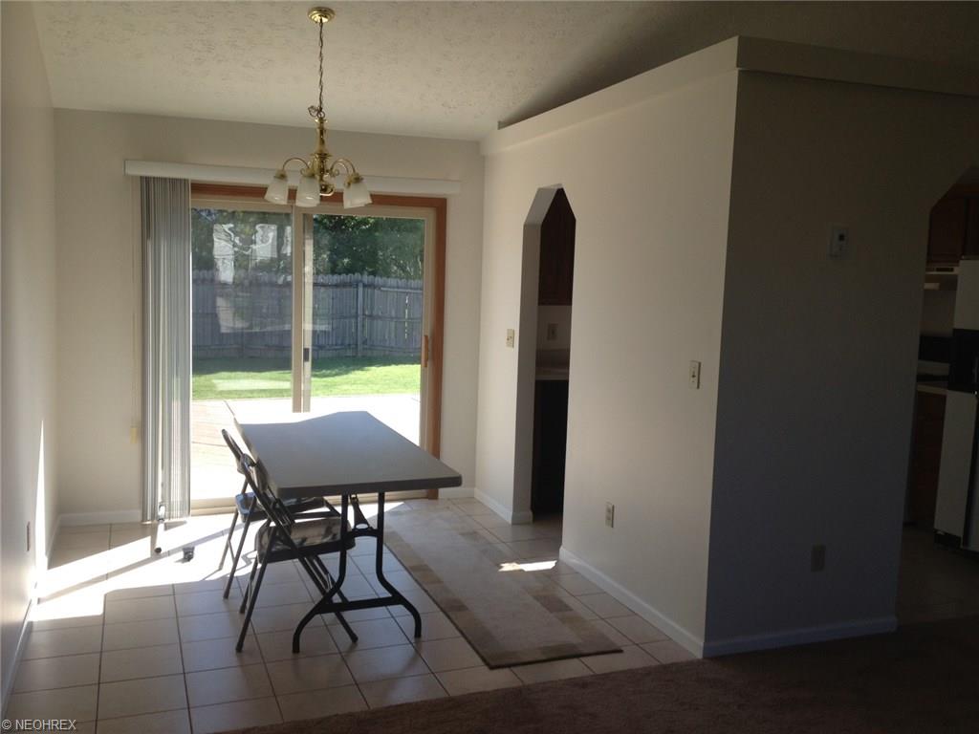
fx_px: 990
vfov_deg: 40.7
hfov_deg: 52.6
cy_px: 367
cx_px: 490
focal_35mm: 35
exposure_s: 1/307
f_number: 2.4
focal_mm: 4.28
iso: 50
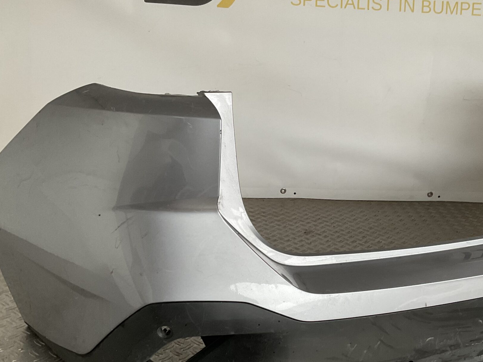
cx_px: 310
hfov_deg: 40.9
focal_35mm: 46
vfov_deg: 31.4
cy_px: 224
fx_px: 642
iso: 100
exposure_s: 1/50
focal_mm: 3
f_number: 1.8
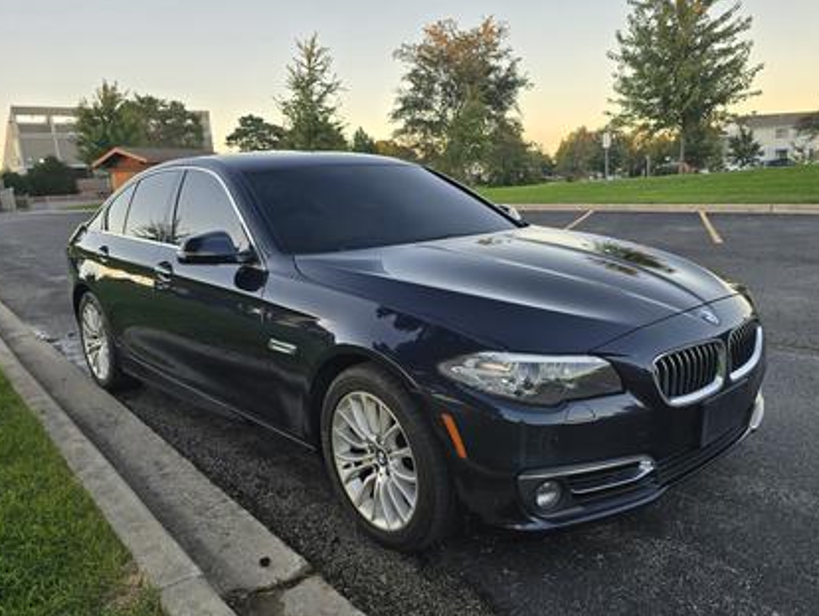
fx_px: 663
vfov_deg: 49.8
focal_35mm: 28
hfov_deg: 63.1
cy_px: 325
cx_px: 471
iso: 40
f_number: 1.7
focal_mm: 6.3
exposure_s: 1/180
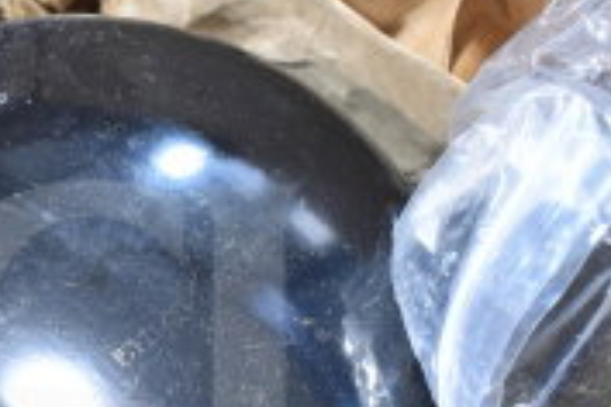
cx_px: -14
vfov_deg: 11.4
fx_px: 2015
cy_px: 457
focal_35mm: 119
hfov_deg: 16.8
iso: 1100
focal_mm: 23
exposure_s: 1/40
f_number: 3.8
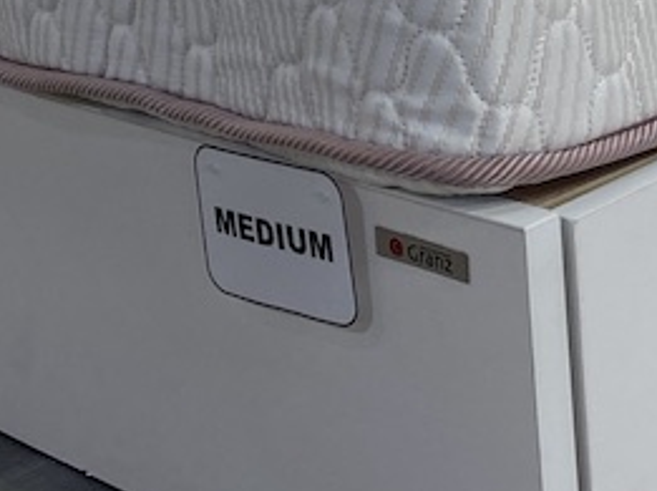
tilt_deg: -11.0
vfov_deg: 13.0
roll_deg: +3.5
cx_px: 624
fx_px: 2085
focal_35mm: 110
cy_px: -156
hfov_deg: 17.6
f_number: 1.8
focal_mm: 3.99
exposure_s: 1/60
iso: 50
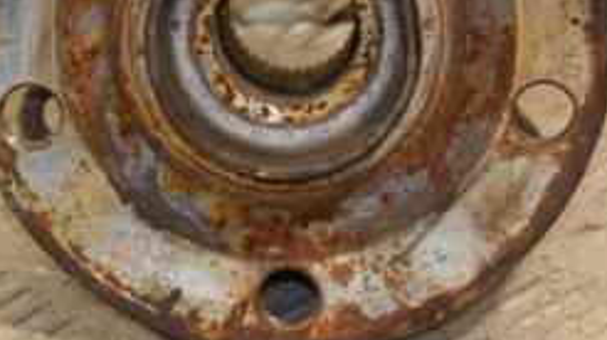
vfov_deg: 3.2
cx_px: 279
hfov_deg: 5.7
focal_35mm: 376
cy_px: 54
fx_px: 6048
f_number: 5.6
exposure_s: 1/125
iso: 800
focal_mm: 98
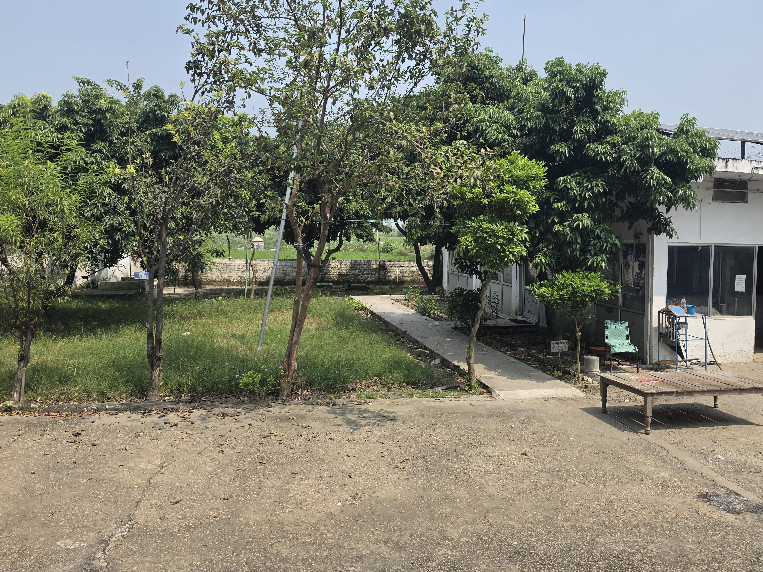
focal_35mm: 28
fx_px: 617
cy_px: 242
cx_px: 428
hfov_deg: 63.2
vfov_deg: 49.6
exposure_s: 1/6352
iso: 64
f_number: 1.4
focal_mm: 6.5
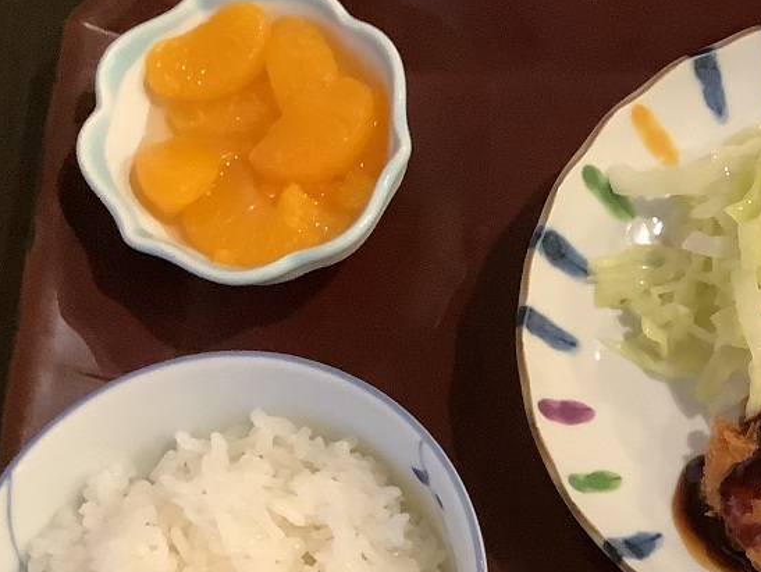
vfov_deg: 19.3
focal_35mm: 74
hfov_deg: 24.5
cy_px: 586
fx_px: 1628
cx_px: 839
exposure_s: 1/33
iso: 320
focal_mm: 3.3
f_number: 2.4
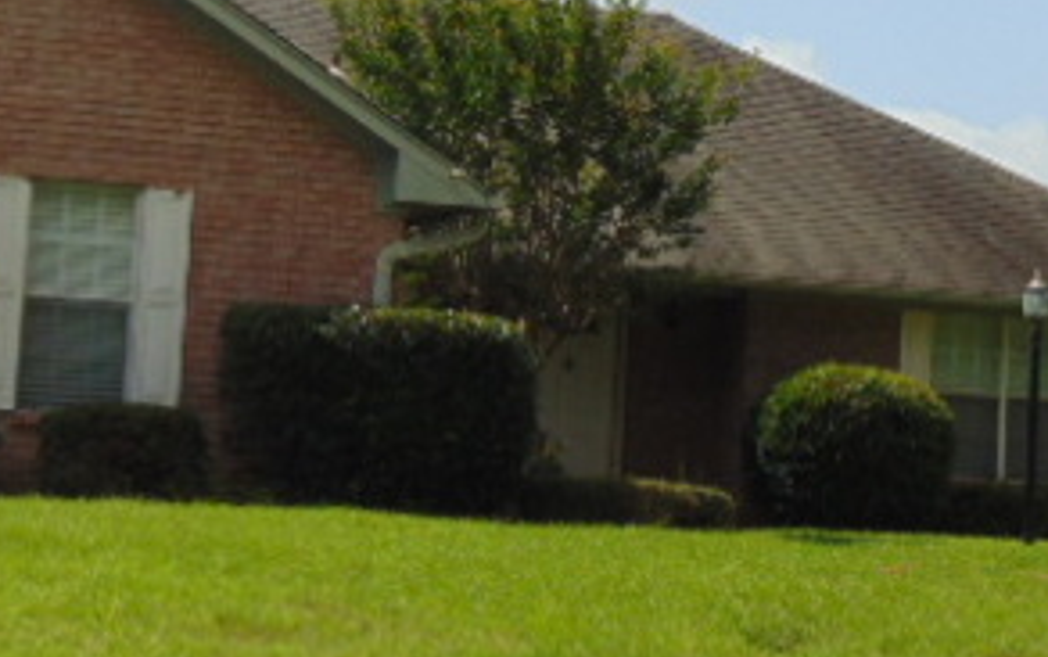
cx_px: 687
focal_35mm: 121
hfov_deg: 17.2
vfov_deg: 10.8
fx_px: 3459
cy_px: 36
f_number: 9
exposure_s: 1/200
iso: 80
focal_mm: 9
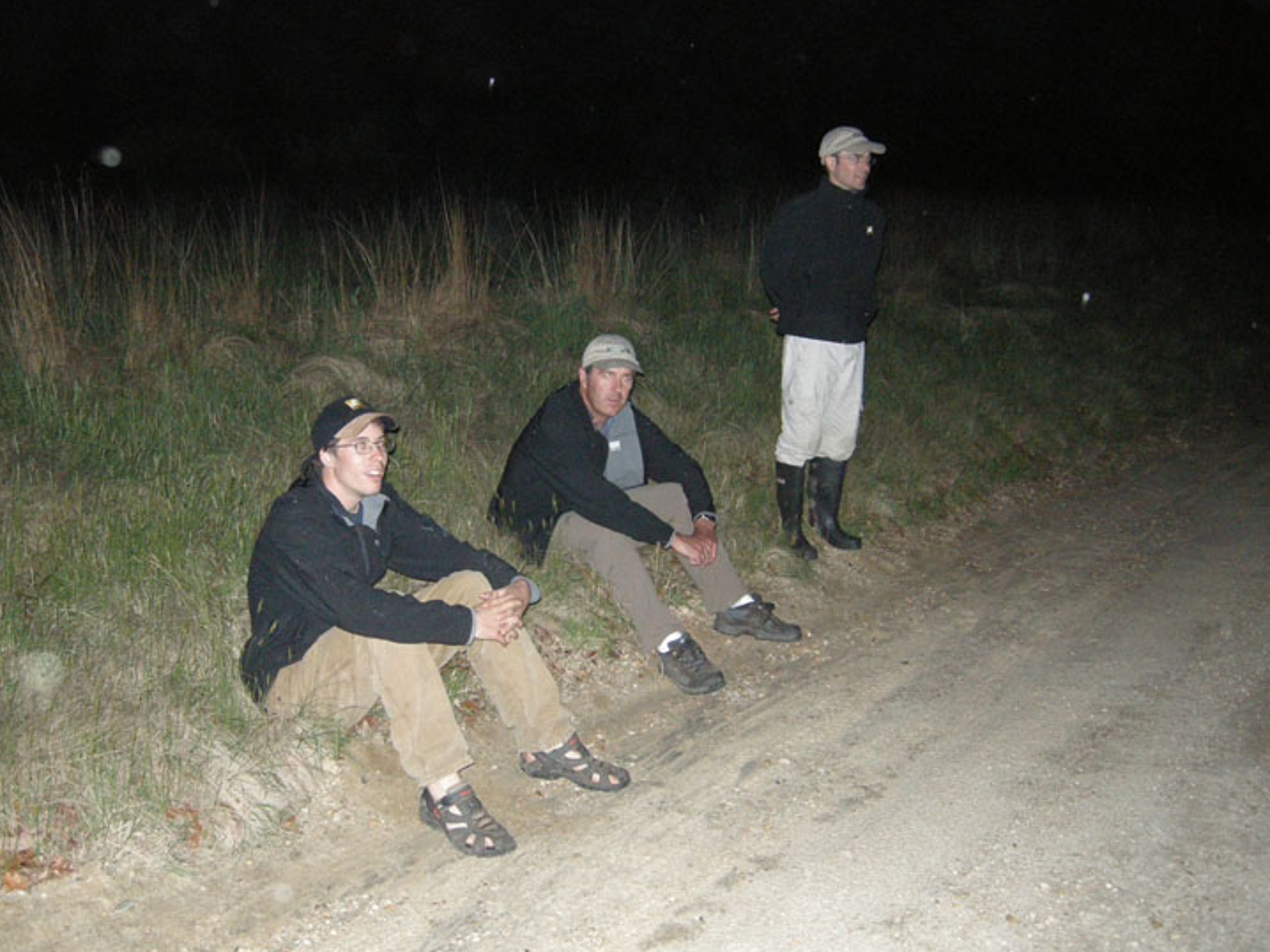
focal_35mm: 39
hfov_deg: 47.9
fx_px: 1430
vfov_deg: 36.8
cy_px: 508
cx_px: 624
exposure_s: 1/60
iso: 532
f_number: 2.7
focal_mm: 7.5
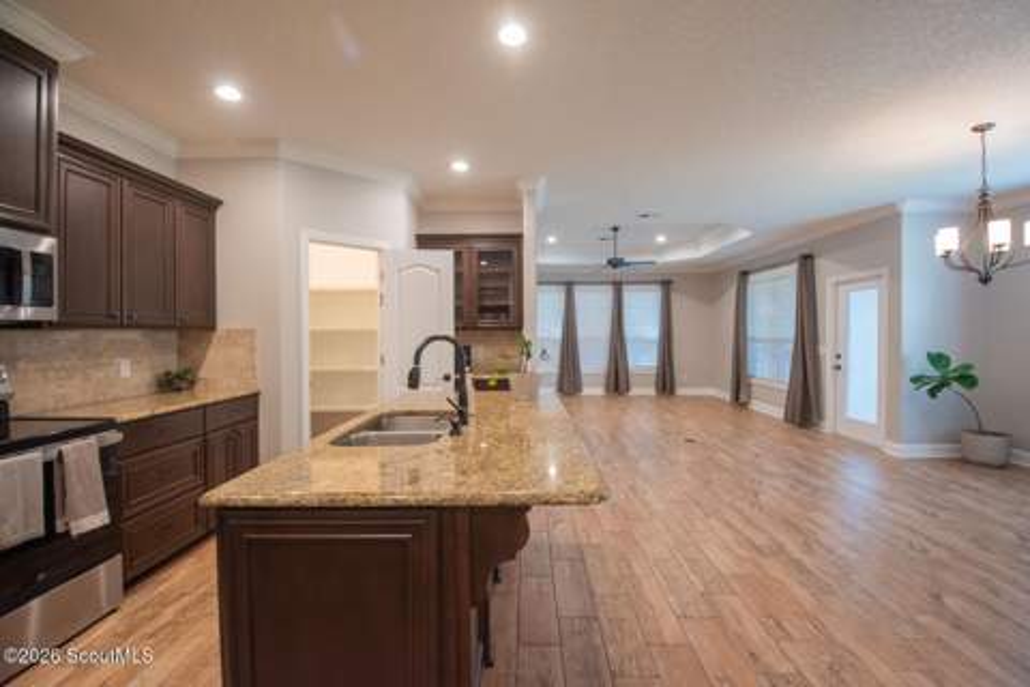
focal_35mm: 15
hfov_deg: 100.4
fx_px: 429
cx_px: 515
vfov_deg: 77.3
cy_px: 344
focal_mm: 10
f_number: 5
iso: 1250
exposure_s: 1/40
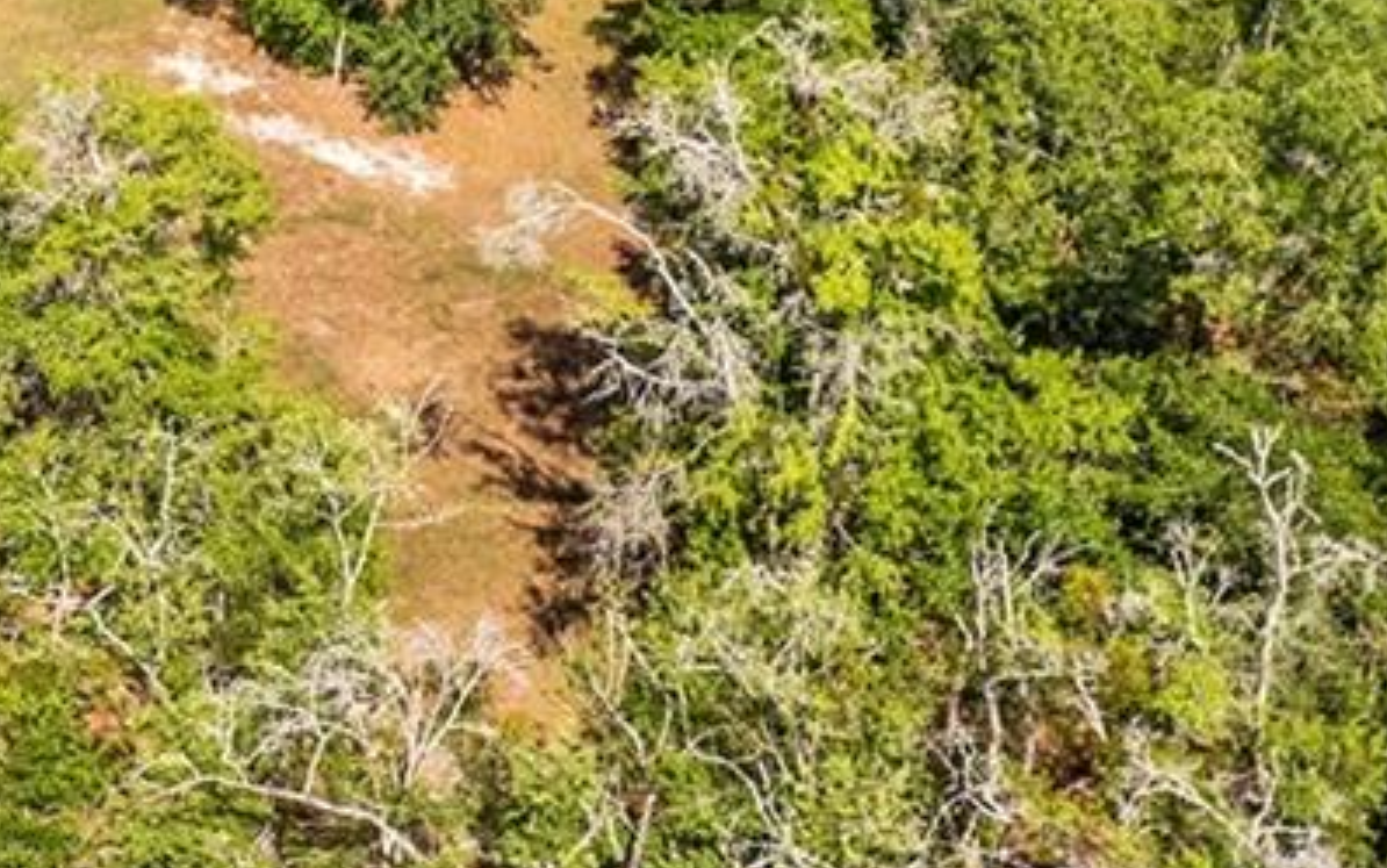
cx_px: -300
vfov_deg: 13.4
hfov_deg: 21.3
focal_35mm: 90
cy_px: -573
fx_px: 3403
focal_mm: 8.38
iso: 110
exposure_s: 1/2000
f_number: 2.8
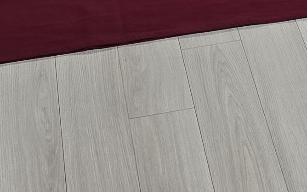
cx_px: 290
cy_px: -412
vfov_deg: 7.7
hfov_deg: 14.2
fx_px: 1221
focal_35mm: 146
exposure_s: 1/120
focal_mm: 6.3
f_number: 1.7
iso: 160
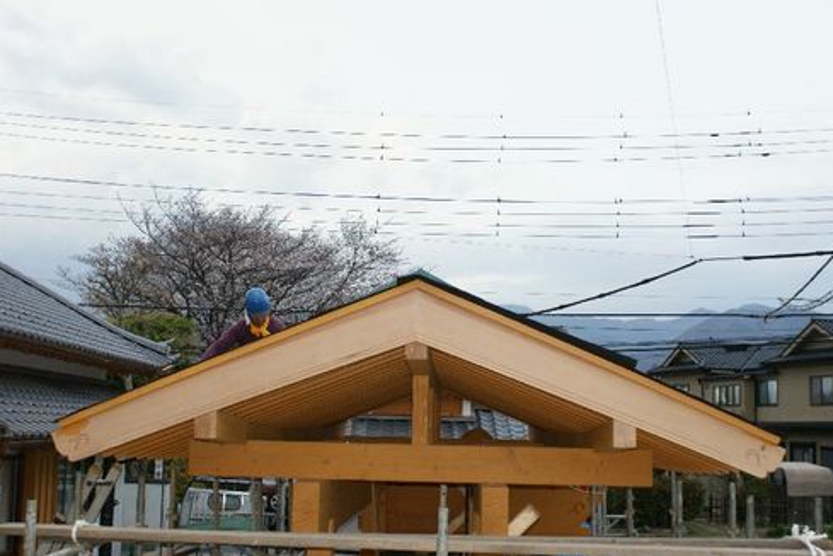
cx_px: 424
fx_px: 1064
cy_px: 276
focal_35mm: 46
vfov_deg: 29.2
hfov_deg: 42.7
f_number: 5
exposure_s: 1/40
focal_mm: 30
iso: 200
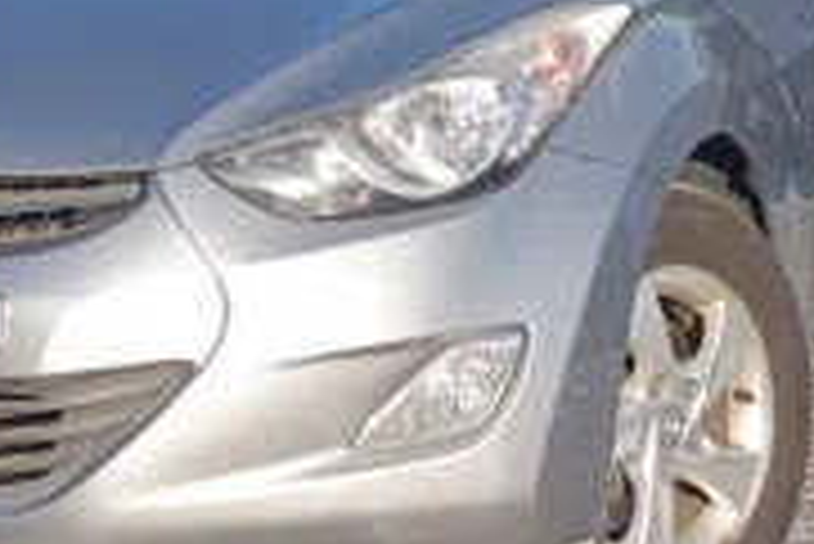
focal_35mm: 169
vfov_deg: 8.0
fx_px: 3824
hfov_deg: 12.1
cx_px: 229
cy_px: -274
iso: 50
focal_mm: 6.11
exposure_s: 1/279
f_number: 1.65
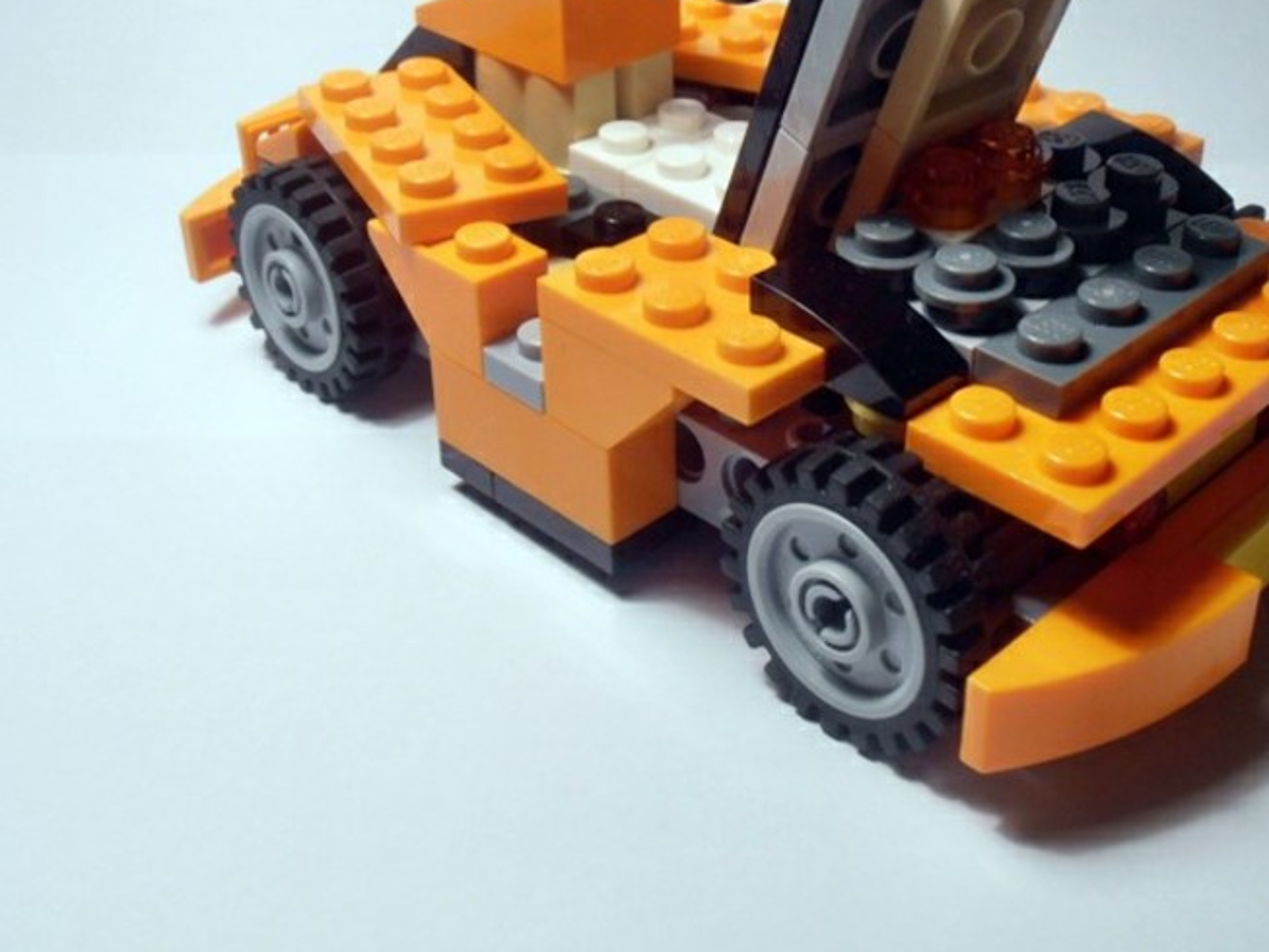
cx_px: 781
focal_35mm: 51
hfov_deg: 37.3
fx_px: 1870
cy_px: 320
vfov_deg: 28.4
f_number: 3.9
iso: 80
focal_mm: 6.61
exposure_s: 1/40
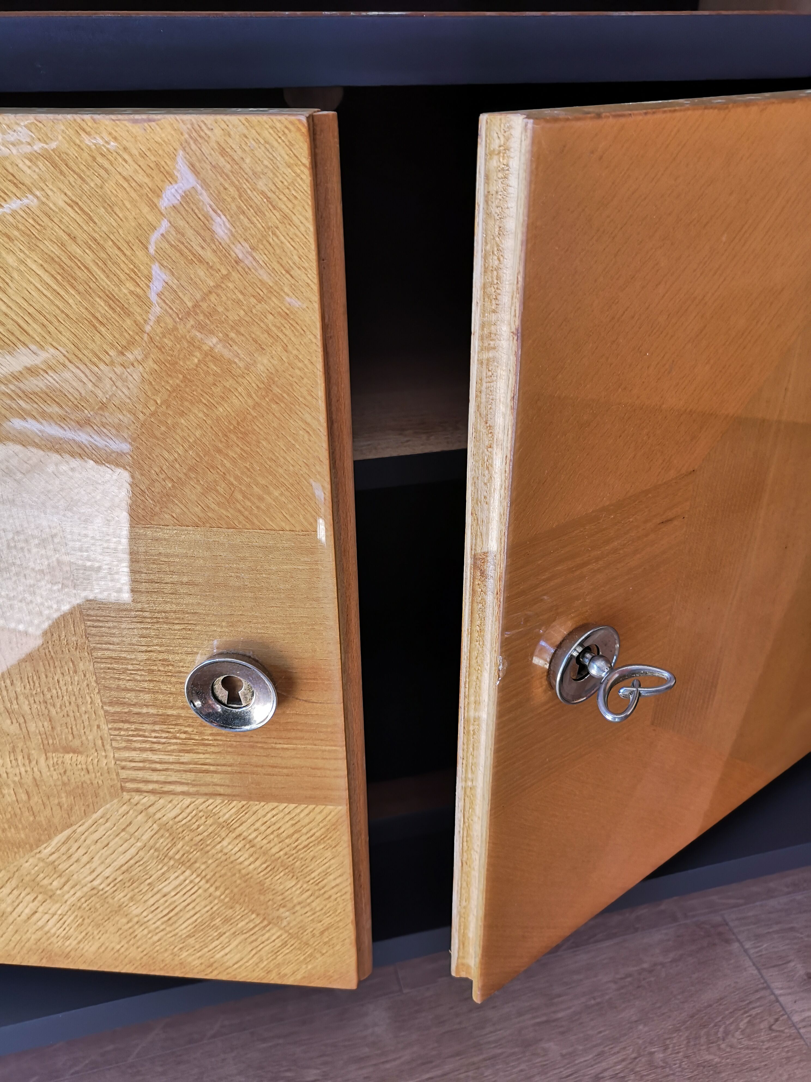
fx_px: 843
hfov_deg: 51.4
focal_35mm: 27
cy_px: 541
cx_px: 406
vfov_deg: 65.3
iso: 50
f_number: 1.8
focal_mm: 3.95
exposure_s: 1/109
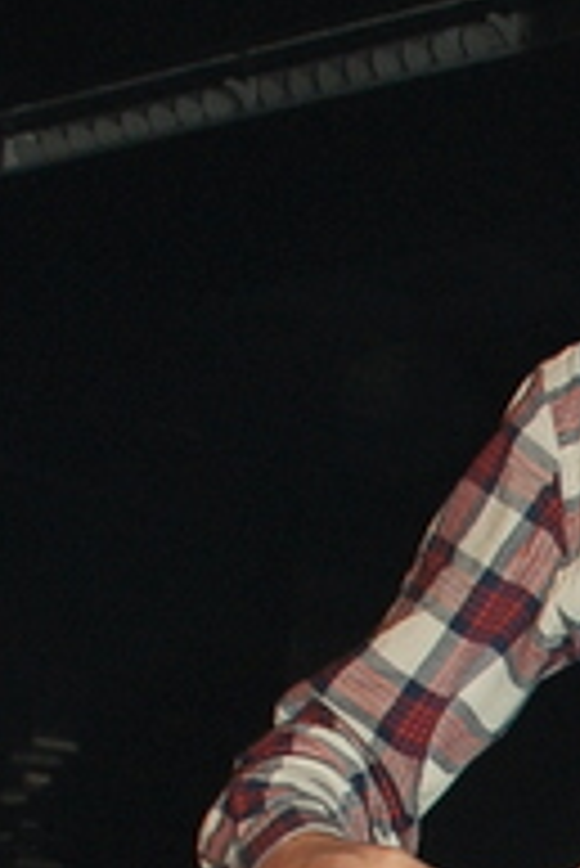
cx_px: 1000
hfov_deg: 11.5
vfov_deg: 16.2
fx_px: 2702
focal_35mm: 112
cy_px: 1426
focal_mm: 20
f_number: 5.6
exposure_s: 1/60
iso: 320
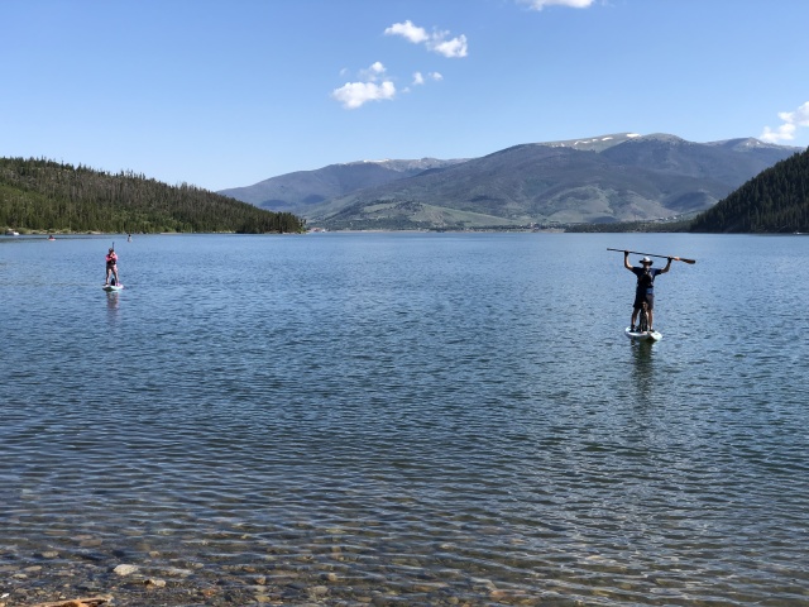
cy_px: 304
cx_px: 404
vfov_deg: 28.0
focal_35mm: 52
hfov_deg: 36.8
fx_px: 1215
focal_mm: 6
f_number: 2.4
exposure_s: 1/941
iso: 16
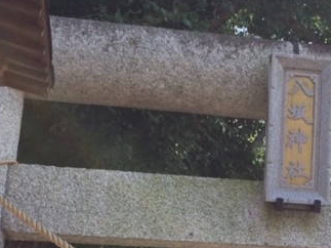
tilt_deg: +14.6
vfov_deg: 15.6
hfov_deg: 20.9
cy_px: 275
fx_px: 879
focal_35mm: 92
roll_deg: +1.5
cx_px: 297
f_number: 2.2
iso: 32
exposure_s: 1/954
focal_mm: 4.15
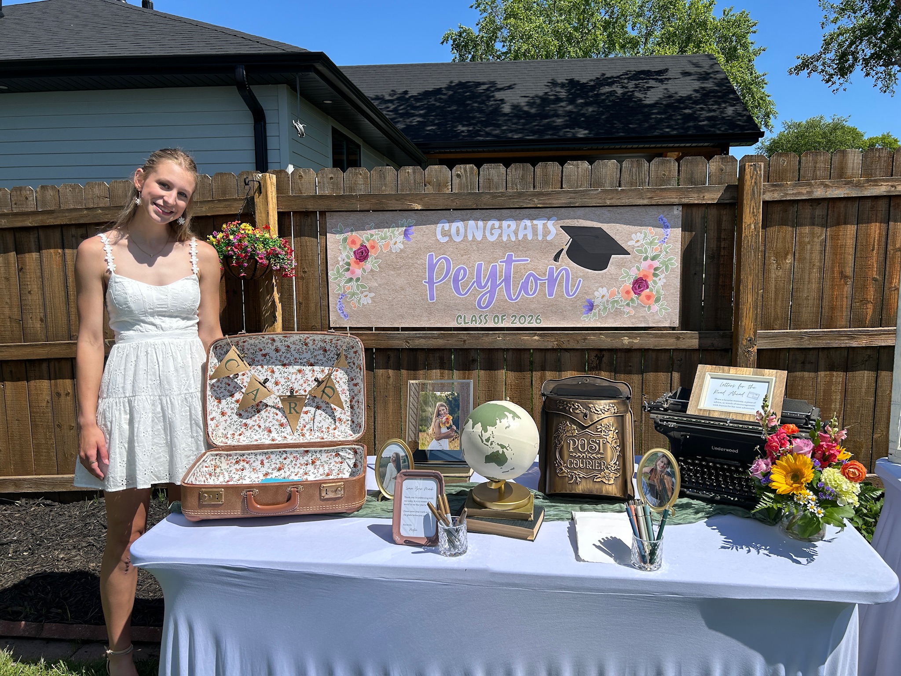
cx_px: 450
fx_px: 677
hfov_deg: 67.3
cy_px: 338
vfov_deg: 53.1
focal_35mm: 26
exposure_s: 1/6211
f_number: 1.5
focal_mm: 5.7
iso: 50
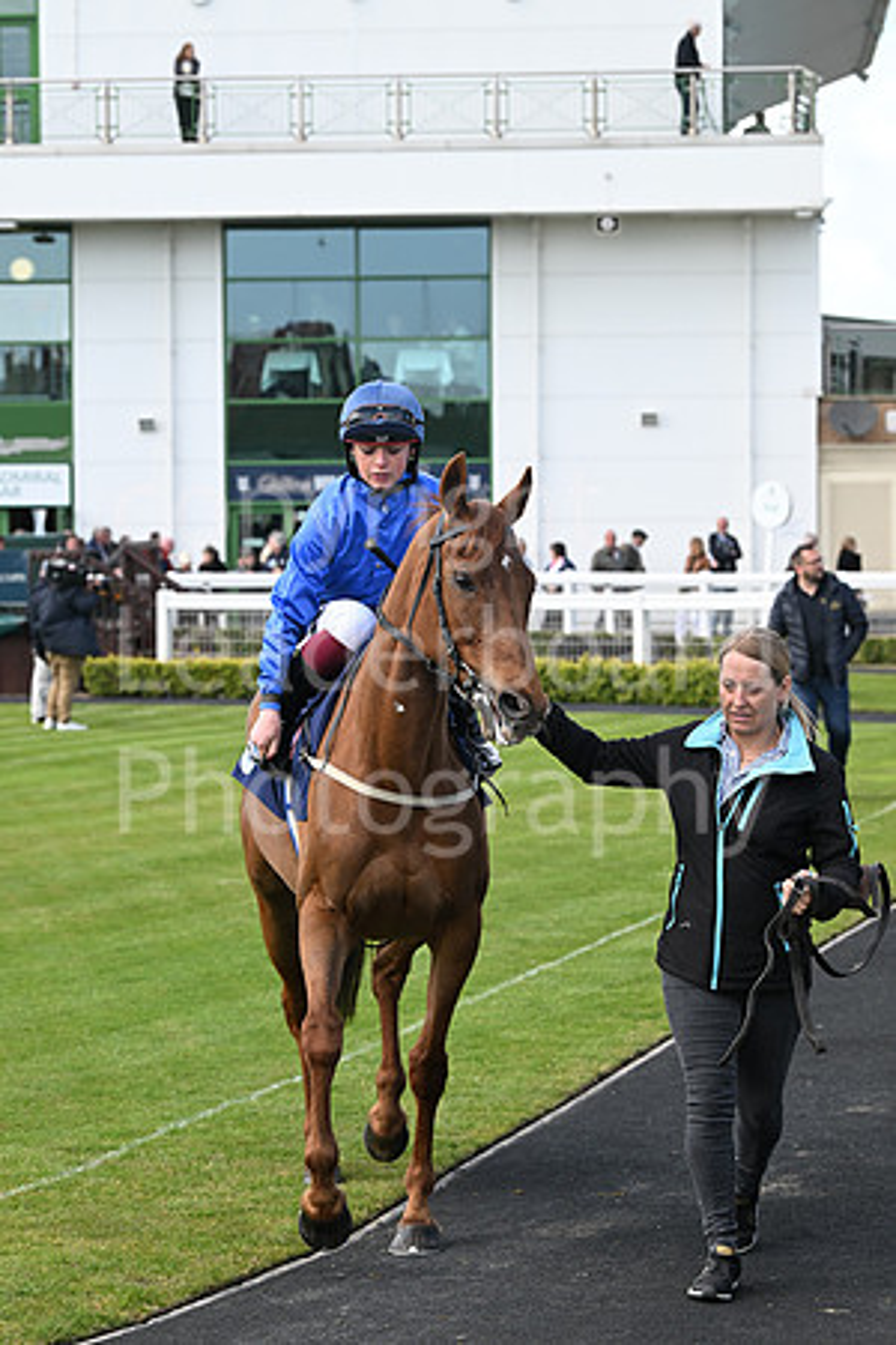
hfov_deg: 13.0
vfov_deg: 19.5
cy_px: 672
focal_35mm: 105
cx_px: 448
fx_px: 3920
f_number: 6.3
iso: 400
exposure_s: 1/500
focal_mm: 105
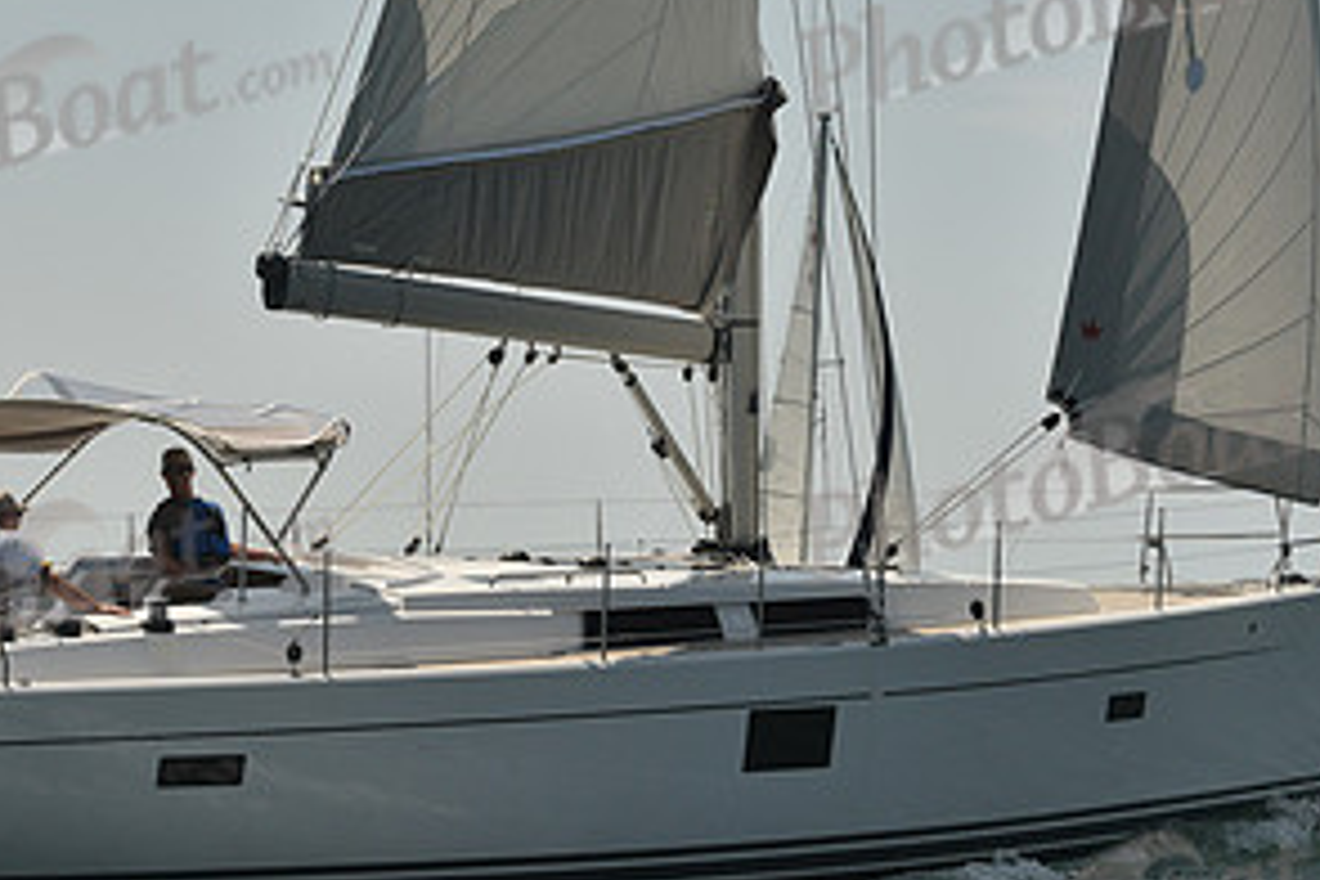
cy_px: 299
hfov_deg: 14.9
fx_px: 5060
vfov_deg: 9.9
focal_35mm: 138
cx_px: 570
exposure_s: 1/1000
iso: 320
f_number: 7.1
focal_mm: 70
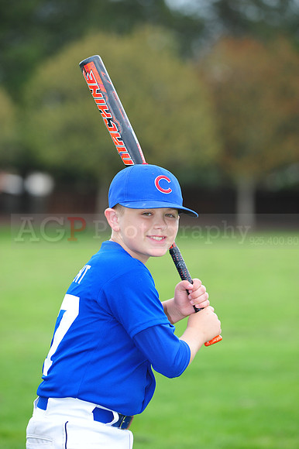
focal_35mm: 200
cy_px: 224
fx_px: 2494
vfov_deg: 10.3
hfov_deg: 6.9
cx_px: 150
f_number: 5
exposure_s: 1/500
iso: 400
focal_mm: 200
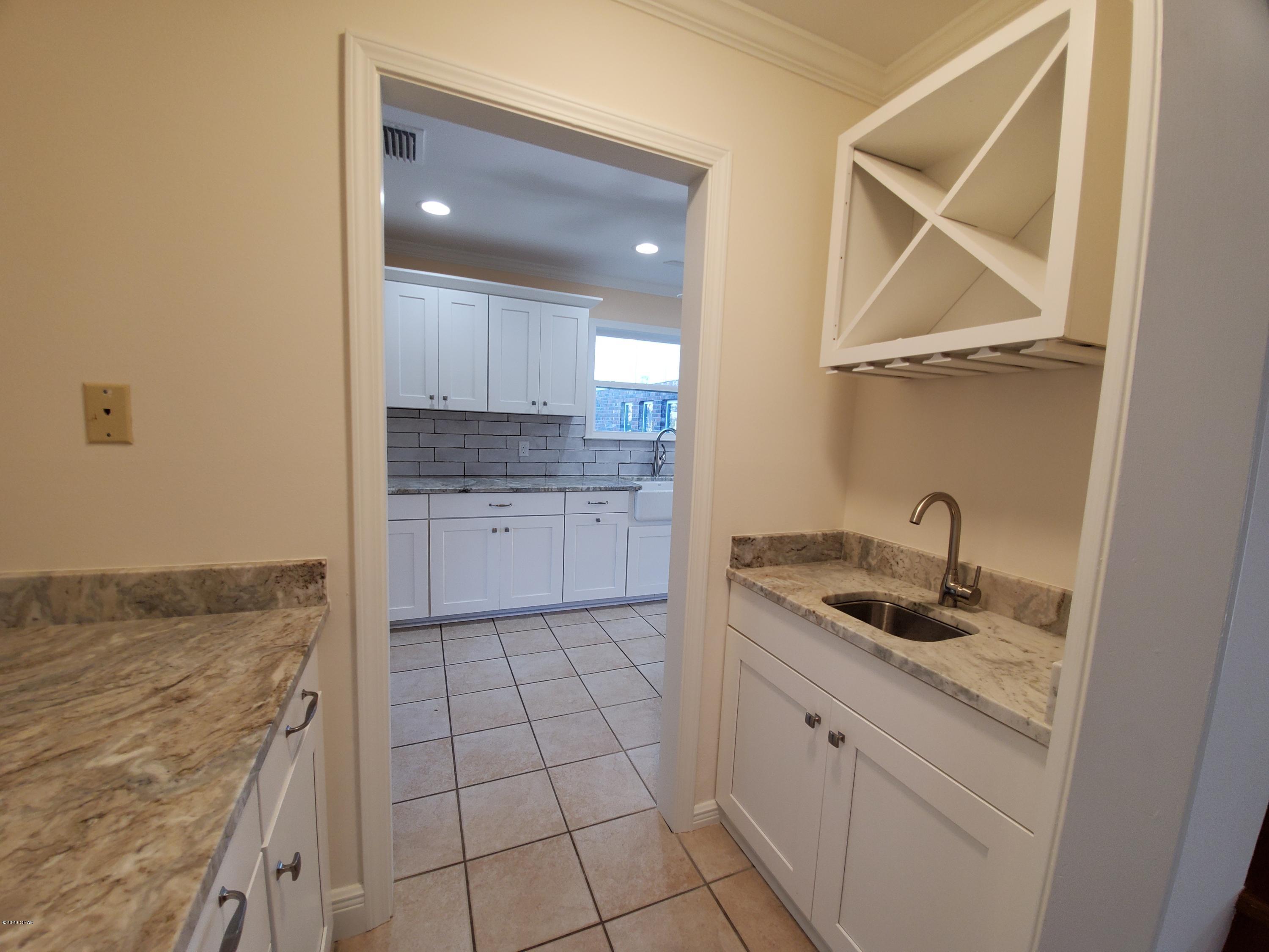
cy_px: 476
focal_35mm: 13
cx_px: 634
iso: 125
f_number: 2.2
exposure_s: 1/60
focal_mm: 1.8
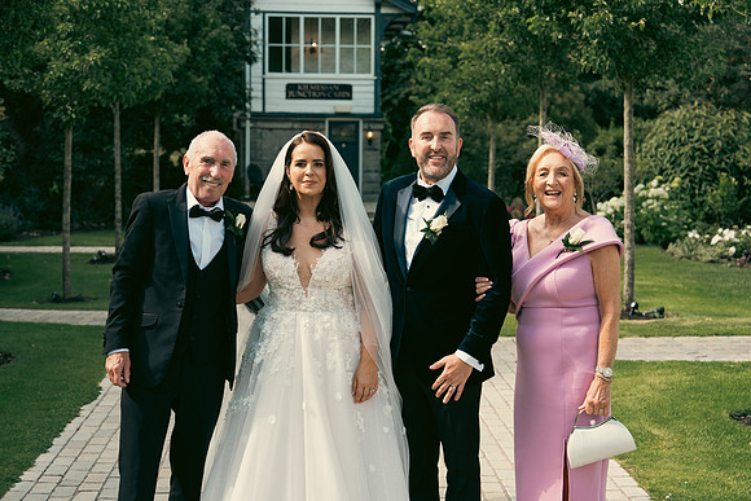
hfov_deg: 28.8
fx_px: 1461
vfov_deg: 19.5
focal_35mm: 70
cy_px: 250
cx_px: 376
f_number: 5
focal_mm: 70
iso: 400
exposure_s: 1/500
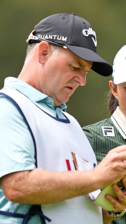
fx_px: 3752
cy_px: 112
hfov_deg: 1.9
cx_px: 98
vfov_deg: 3.4
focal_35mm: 631
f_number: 2.8
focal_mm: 400
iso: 400
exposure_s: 1/4000
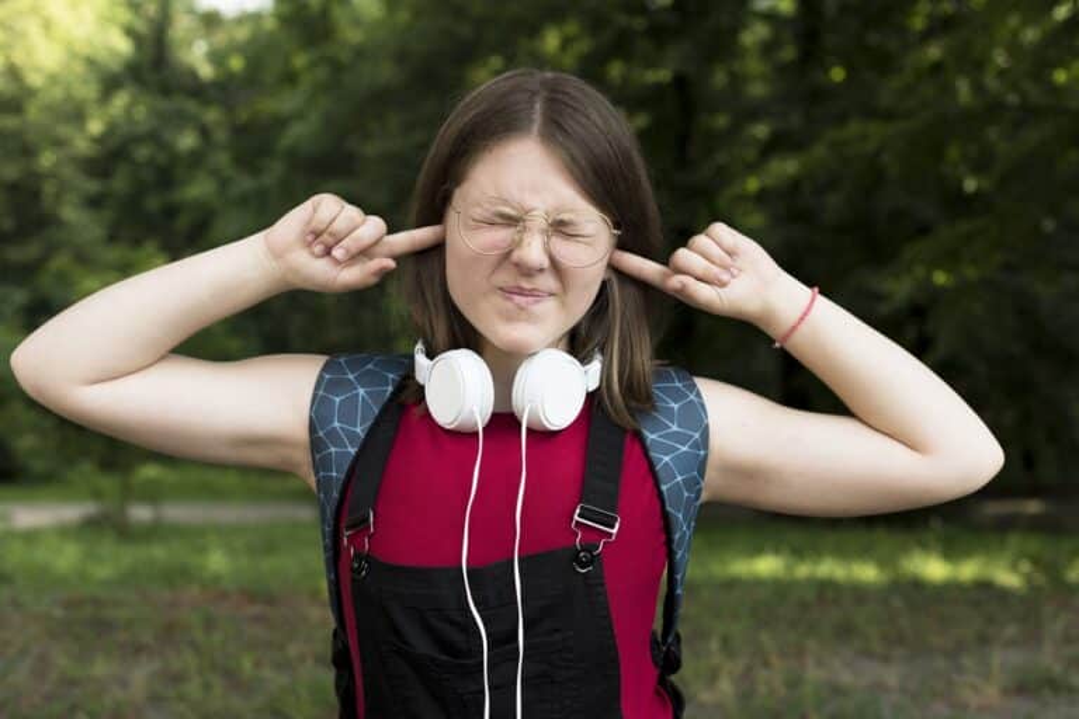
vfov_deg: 27.0
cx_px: 540
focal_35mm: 50
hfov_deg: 39.6
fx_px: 1498
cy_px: 360
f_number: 4
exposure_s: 1/200
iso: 100
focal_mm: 50
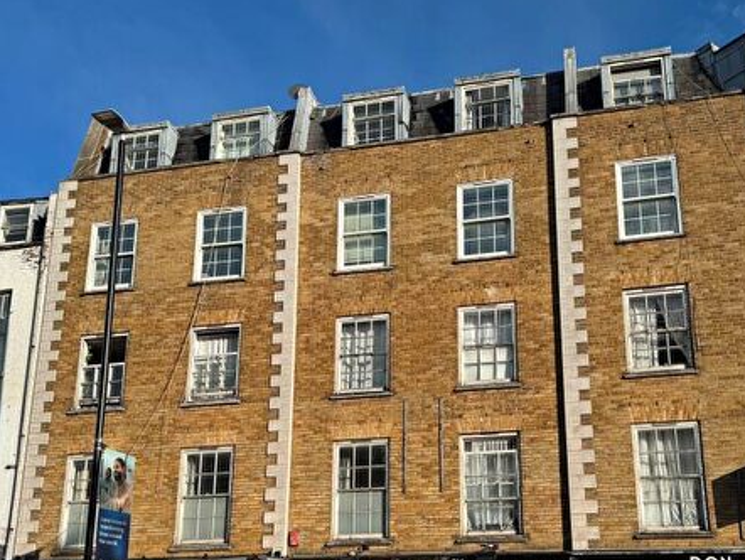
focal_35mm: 38
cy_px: 407
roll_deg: +0.1
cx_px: 425
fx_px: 818
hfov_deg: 48.8
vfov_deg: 37.0
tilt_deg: +14.4
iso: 80
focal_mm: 6.76
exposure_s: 1/4608
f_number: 1.78
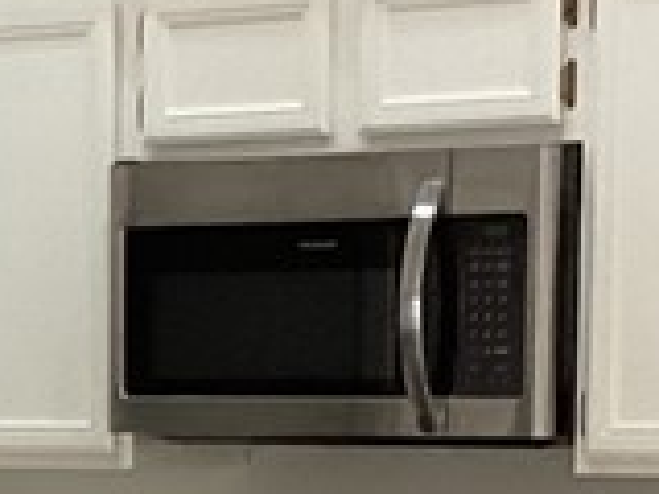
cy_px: 959
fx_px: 3788
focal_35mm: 199
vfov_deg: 7.2
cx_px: -54
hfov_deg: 9.8
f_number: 2.4
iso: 200
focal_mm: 3.3
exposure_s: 1/50
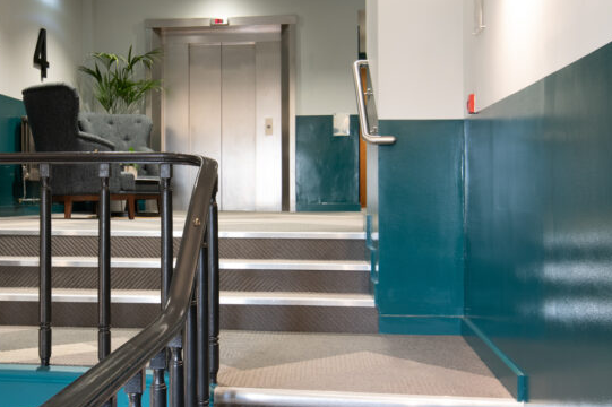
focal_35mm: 50
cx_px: 164
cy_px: 207
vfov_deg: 27.0
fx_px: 849
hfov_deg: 38.7
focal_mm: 26
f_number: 8
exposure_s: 1/2.5
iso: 200
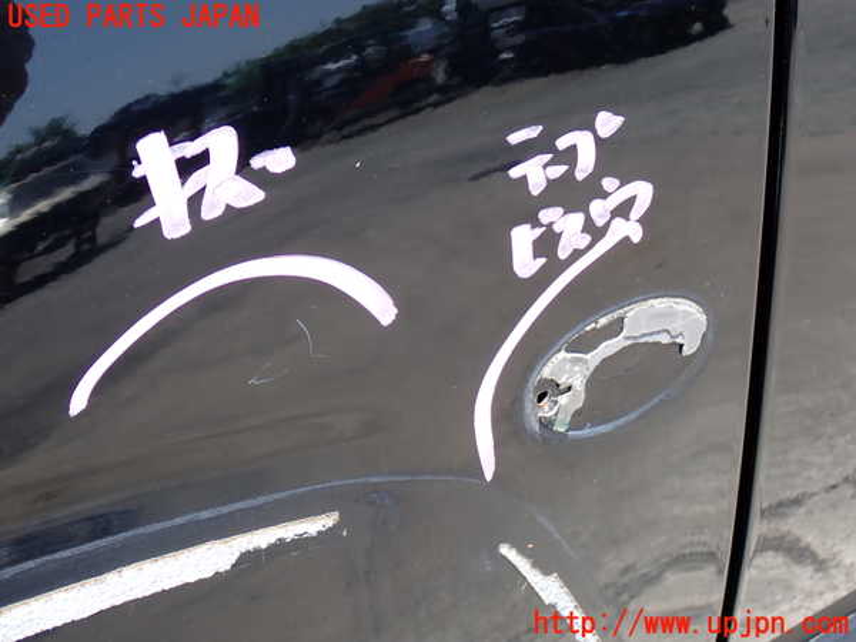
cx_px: 428
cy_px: 321
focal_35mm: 47
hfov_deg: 40.4
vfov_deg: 30.9
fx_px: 1162
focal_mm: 8.4
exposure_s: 1/160
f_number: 4.5
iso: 100
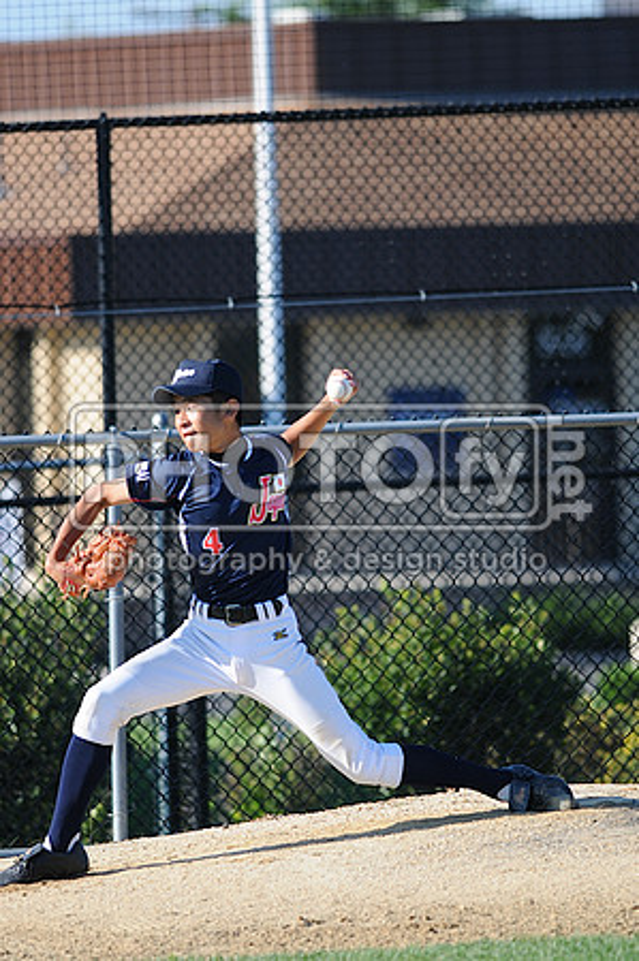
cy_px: 480
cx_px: 320
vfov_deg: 4.6
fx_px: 12008
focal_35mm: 450
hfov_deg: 3.0
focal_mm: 300
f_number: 4
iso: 200
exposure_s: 1/1000
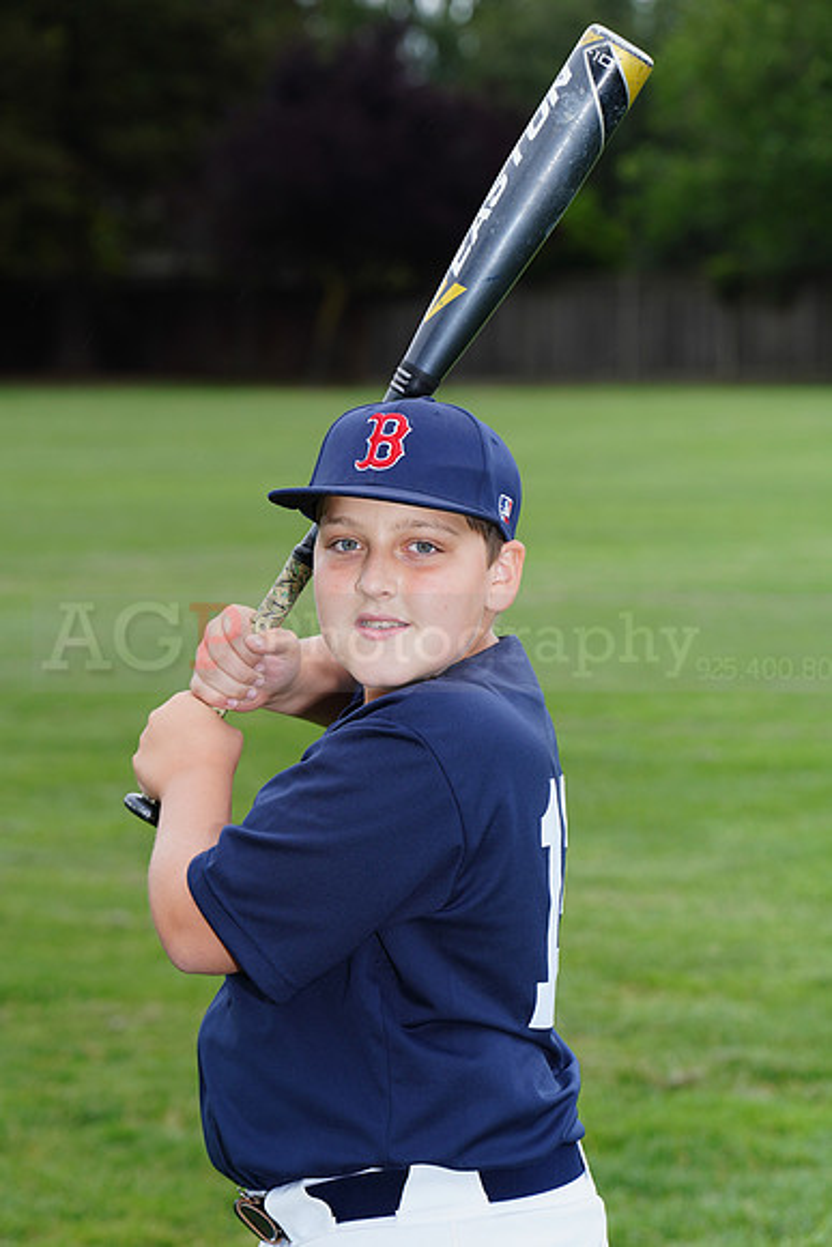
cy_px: 624
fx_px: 5716
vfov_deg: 12.4
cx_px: 416
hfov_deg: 8.3
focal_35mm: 165
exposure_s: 1/250
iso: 200
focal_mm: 165
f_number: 8
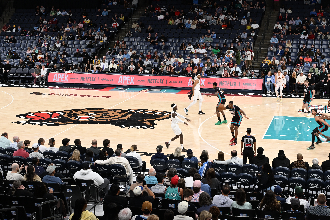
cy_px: 110
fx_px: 559
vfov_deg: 22.2
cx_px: 165
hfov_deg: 32.9
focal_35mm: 61
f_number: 8
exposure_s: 1/125
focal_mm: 41
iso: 1250
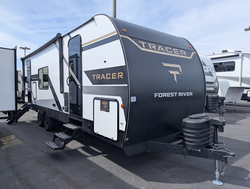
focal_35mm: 24
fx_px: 174
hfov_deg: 71.5
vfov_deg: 56.9
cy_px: 94
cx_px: 125
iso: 51
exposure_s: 1/1639
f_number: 1.85
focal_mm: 6.81
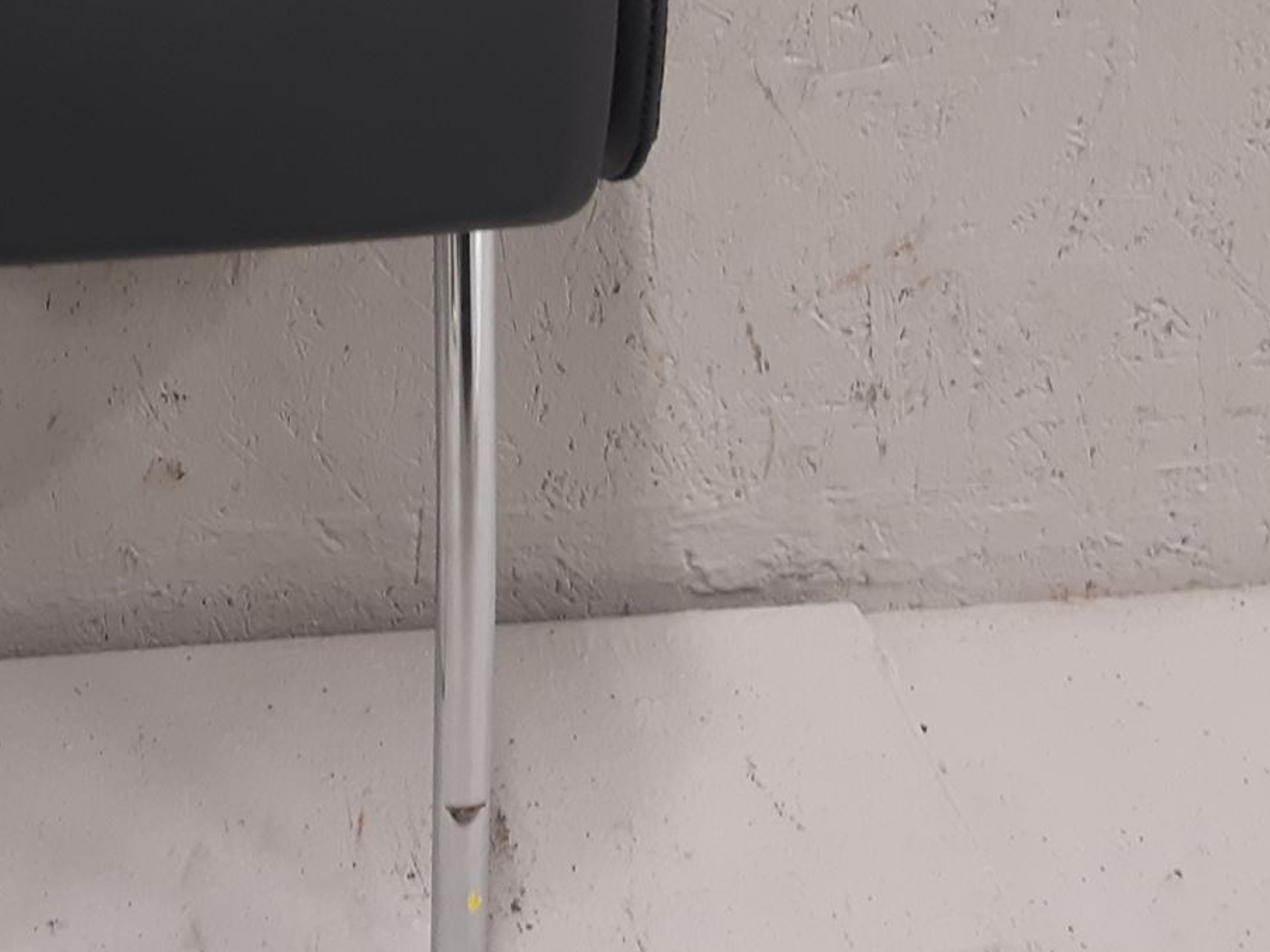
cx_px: 286
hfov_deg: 32.0
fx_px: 2164
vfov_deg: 24.7
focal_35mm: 59
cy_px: 332
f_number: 1.7
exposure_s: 1/50
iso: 125
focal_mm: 3.93
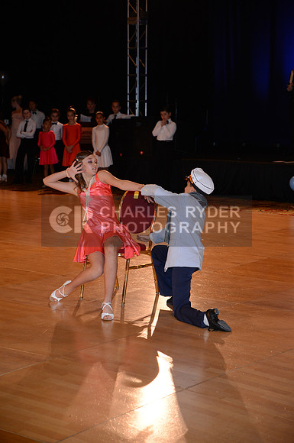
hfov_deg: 18.1
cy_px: 222
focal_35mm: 75
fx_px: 921
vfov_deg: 27.0
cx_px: 147
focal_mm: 75
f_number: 4.5
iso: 2000
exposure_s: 1/200
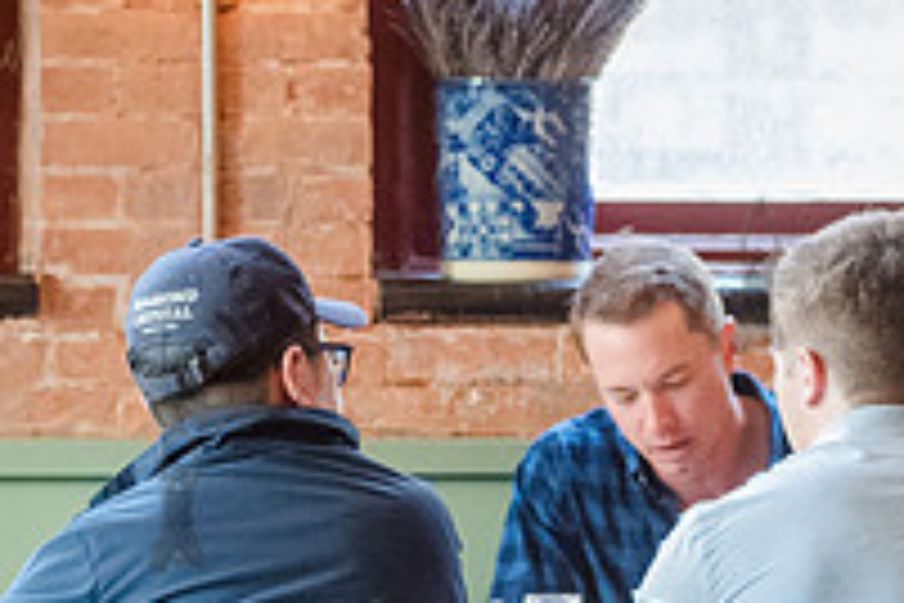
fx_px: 8110
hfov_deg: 6.4
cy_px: 594
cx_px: 857
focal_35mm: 323
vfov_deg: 4.3
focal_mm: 92
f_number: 3.5
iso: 5000
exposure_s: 1/250
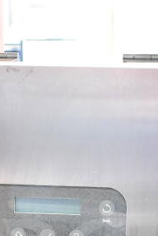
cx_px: 80
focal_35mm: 91
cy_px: 287
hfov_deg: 15.0
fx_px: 598
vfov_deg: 20.8
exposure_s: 1/30
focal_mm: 18
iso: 5600
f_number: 3.5
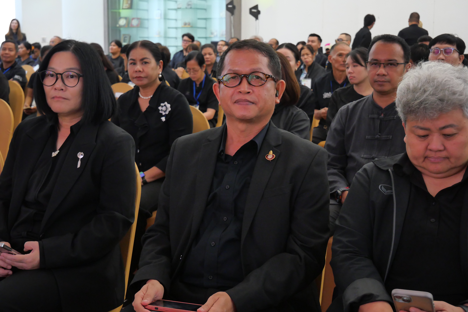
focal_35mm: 58
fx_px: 754
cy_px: 156
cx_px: 234
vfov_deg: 23.4
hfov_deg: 34.5
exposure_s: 1/60
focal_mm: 28
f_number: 4.7
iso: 1250
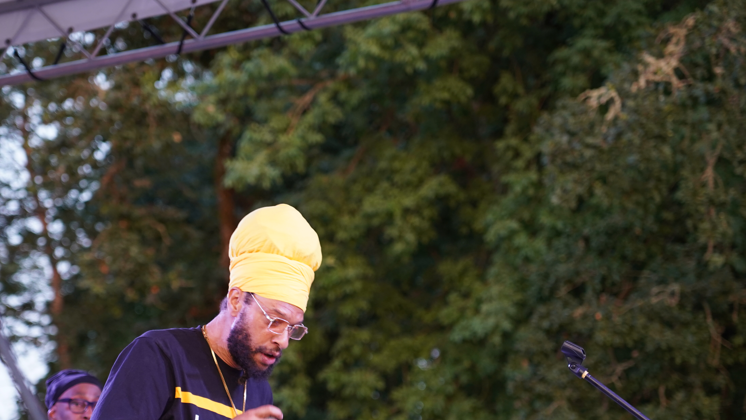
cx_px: 245
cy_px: 282
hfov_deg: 14.3
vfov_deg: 8.1
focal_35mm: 150
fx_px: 2967
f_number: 4
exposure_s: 1/160
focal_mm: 105
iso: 1000
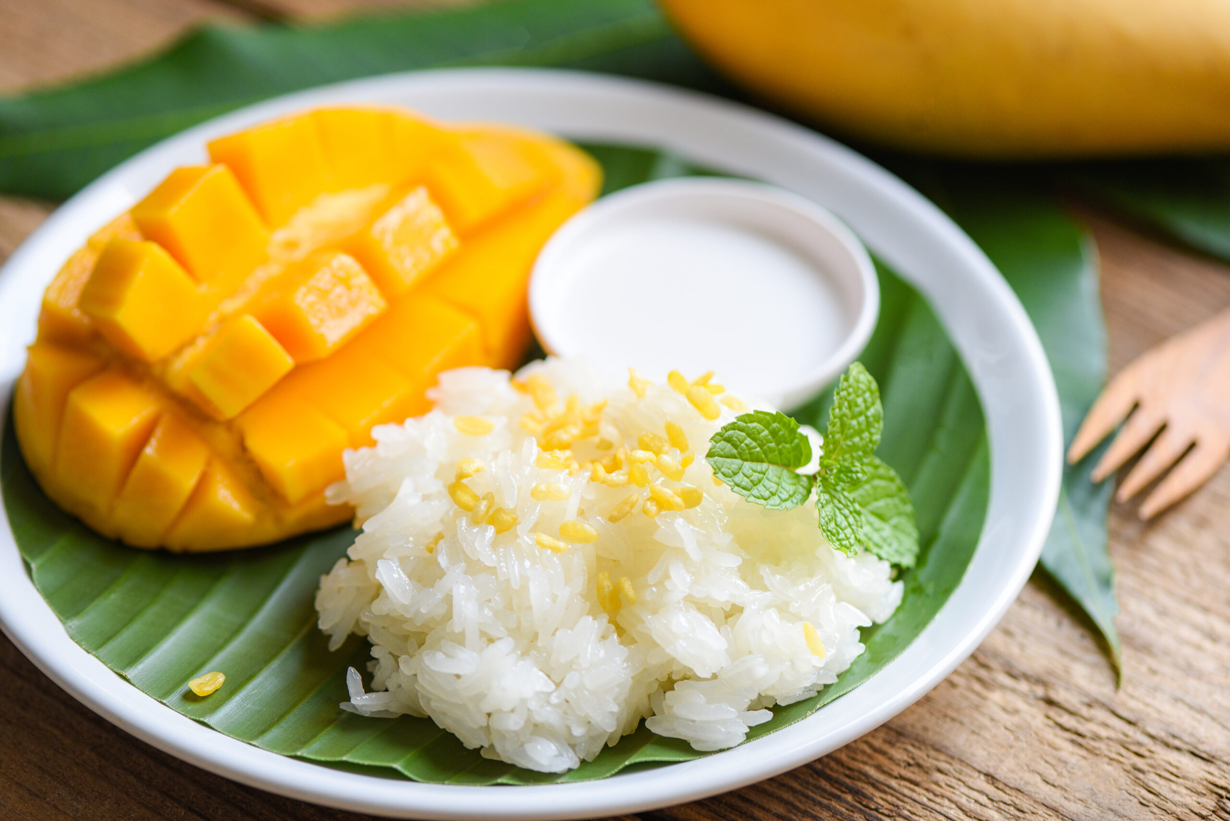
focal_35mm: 105
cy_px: 410
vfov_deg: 13.1
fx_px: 3589
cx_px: 615
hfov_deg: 19.4
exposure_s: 1/200
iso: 400
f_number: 5
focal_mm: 105
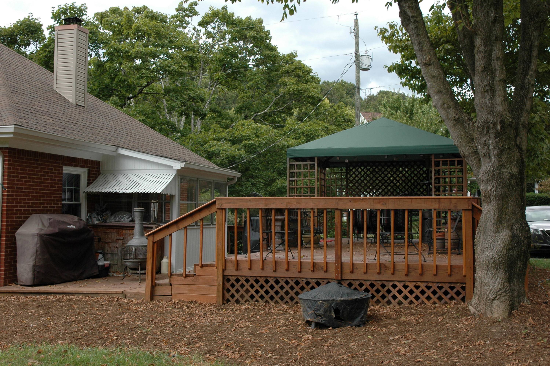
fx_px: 618
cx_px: 275
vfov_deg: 32.9
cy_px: 183
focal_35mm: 40
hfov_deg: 48.0
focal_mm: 27
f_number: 6.3
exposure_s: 1/160
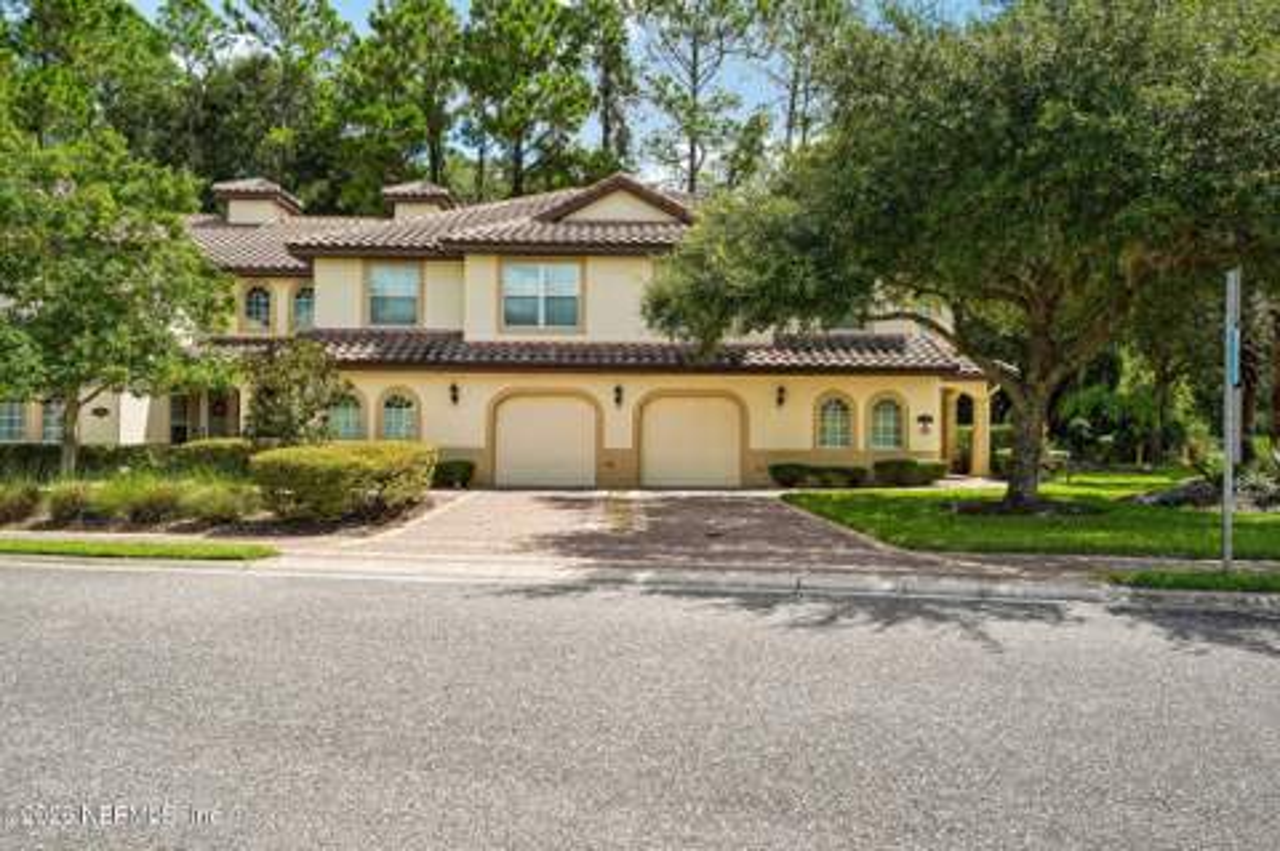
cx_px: 640
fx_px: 799
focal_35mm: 22
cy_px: 426
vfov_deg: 56.0
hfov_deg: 77.4
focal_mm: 22.5
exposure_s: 1/250
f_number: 13
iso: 400
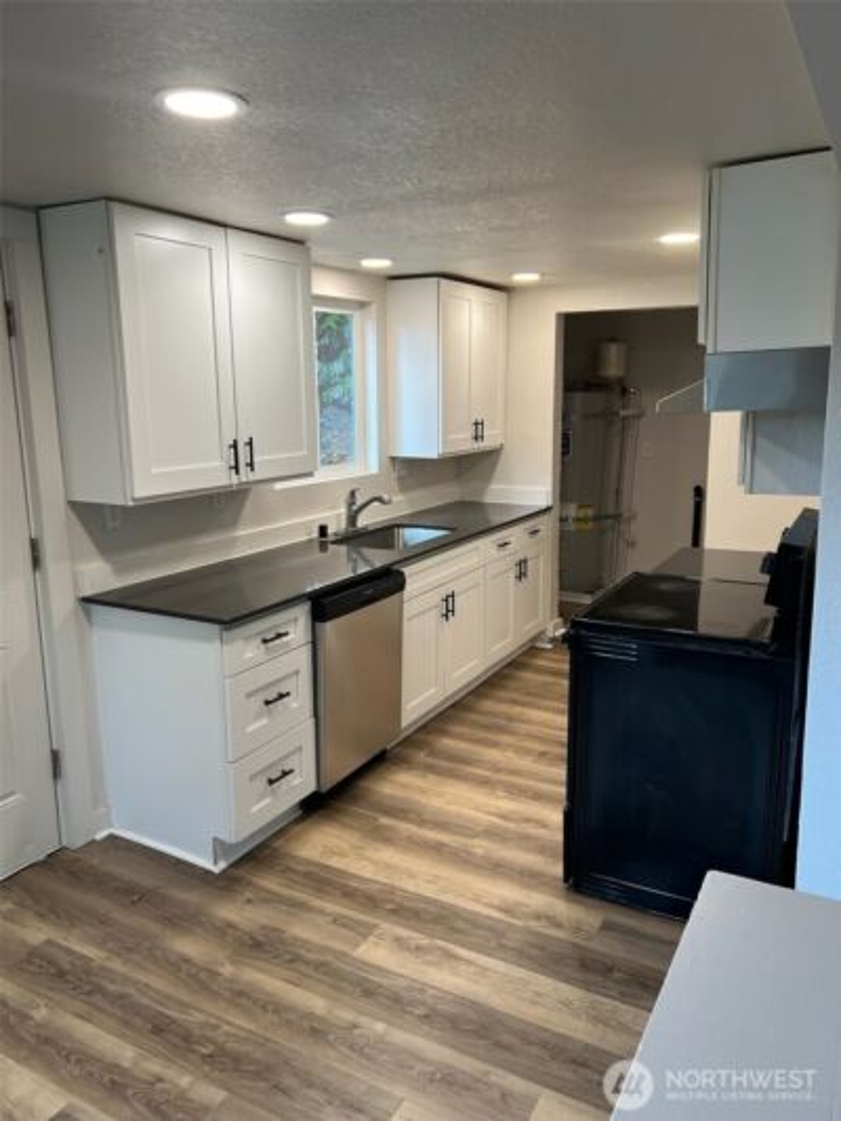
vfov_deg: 67.3
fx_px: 842
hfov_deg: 53.1
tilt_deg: -11.4
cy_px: 560
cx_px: 420
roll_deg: +0.8
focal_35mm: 26
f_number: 1.5
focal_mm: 5.7
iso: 100
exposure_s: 1/120
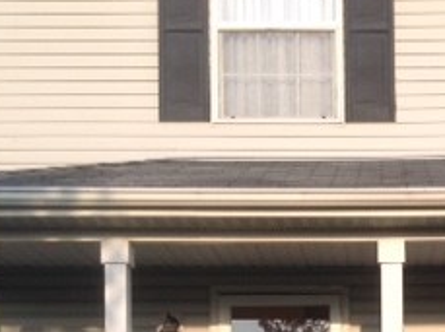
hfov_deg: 19.7
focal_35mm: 98
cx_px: 408
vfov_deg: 14.5
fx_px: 1258
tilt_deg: +1.3
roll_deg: +0.8
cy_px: 423
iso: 50
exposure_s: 1/719
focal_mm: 4.28
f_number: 2.4
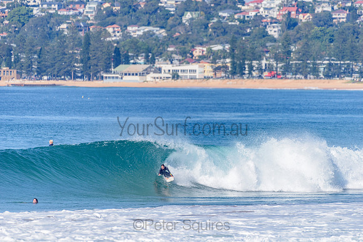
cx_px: 182
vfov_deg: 2.8
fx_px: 5043
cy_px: 121
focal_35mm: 500
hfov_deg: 4.1
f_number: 5.6
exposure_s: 1/2000
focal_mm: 500
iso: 140
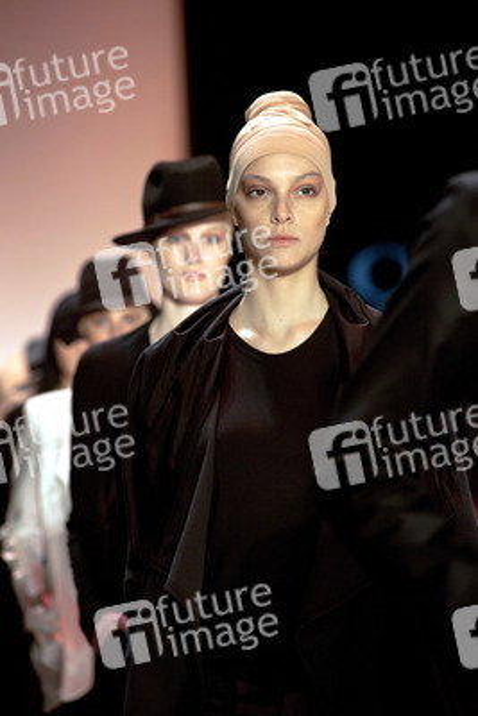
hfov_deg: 6.9
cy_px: 358
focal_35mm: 200
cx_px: 239
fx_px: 3980
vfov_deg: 10.3
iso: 1600
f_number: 7.1
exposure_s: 1/200
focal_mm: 200
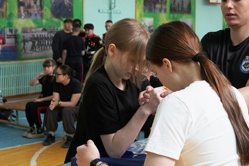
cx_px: 156
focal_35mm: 58
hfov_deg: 34.4
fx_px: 400
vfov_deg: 23.5
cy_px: 73
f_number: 4
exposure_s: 1/160
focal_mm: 25
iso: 400
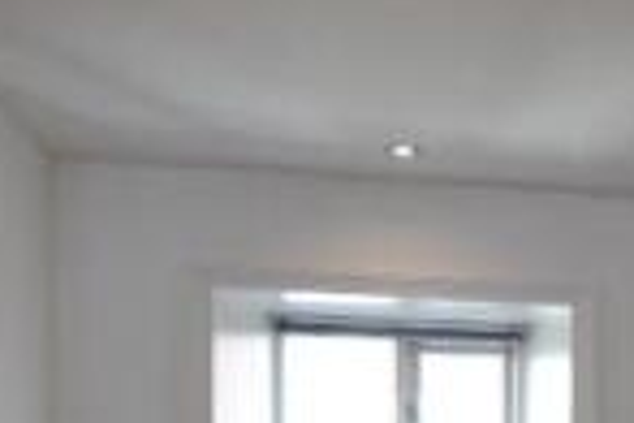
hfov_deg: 26.7
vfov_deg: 18.8
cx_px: 761
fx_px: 1180
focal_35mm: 67
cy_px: 555
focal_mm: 10
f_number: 4.5
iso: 400
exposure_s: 1/80
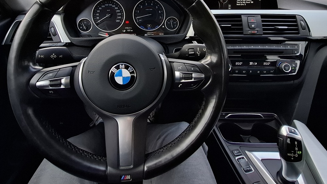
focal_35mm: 20
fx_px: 173
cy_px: 31
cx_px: 152
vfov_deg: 51.5
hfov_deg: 86.5
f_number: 2.2
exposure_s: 1/100
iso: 40
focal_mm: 1.74
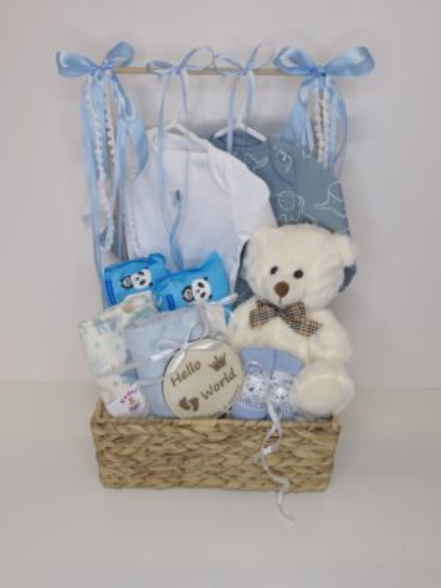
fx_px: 391
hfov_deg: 58.9
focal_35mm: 23
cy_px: 294
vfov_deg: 73.9
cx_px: 220
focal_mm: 5.54
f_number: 1.8
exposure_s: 1/50
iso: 50
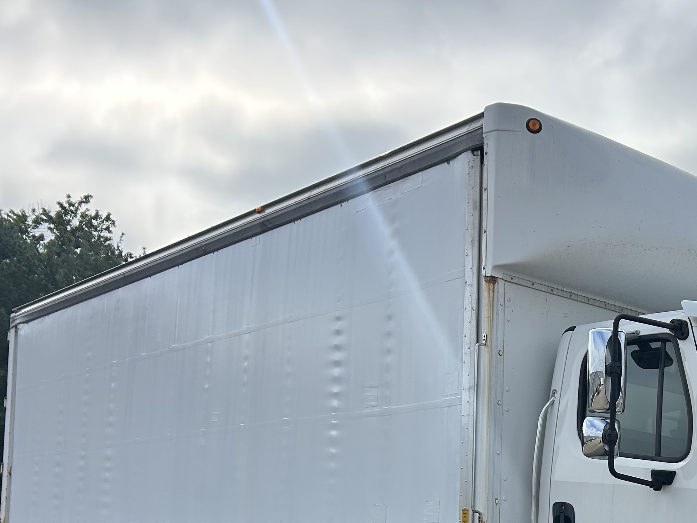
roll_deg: -1.6
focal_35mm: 52
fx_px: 1047
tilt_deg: +1.2
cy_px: 517
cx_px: 601
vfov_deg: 26.6
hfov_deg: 35.1
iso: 50
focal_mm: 5.7
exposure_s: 1/5076
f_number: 1.5
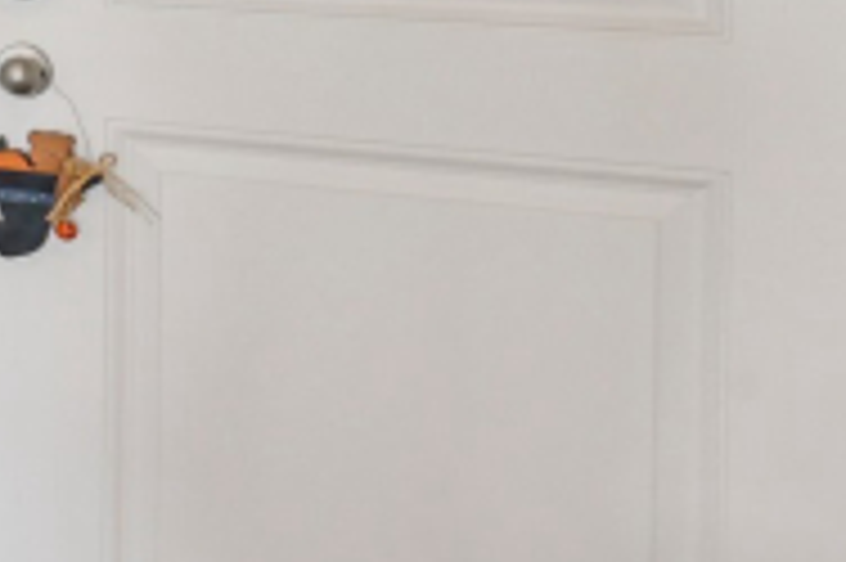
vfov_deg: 19.6
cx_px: -765
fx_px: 1503
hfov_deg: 20.0
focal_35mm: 64
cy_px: -166
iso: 400
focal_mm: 16
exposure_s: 1/15
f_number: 8
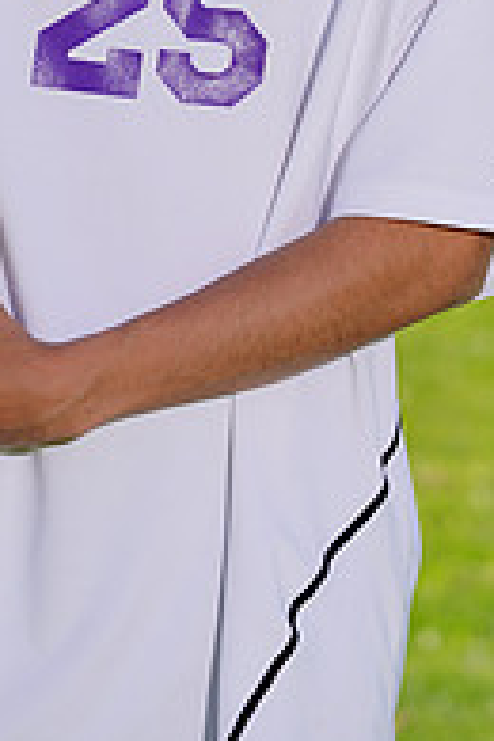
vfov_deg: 3.3
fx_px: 12966
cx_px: 120
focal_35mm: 630
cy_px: -262
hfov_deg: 2.2
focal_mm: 212
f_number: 8
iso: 64
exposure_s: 1/200
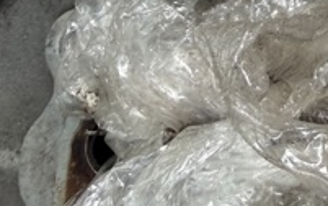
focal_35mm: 81
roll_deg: +4.7
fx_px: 725
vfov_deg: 14.1
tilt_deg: -9.1
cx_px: 436
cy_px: -179
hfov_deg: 22.6
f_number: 2.2
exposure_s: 1/121
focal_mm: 2.22
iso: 50
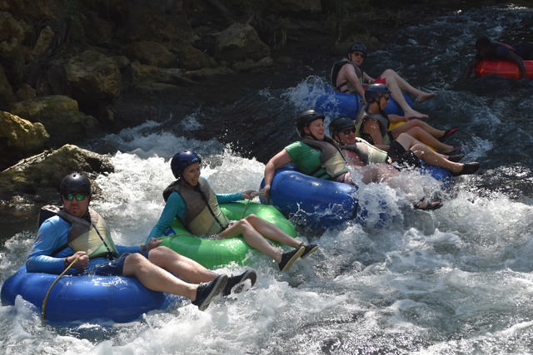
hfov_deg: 27.0
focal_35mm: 75
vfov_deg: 18.2
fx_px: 1111
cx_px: 266
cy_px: 178
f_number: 5.6
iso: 400
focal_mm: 50
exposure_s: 1/1250
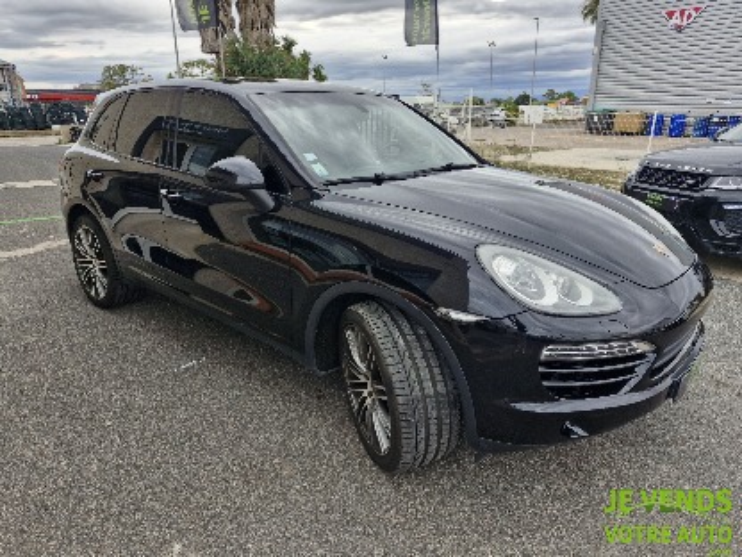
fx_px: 493
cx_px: 371
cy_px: 278
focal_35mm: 23
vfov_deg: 58.9
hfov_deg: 73.9
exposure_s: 1/356
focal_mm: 5.54
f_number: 1.8
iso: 50
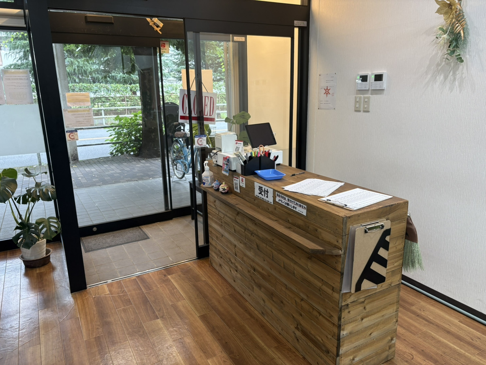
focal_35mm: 26
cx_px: 243
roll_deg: +2.1
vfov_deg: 53.1
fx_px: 365
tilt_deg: -15.2
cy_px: 182
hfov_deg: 67.3
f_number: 1.6
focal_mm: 5.96
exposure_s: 1/50
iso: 64
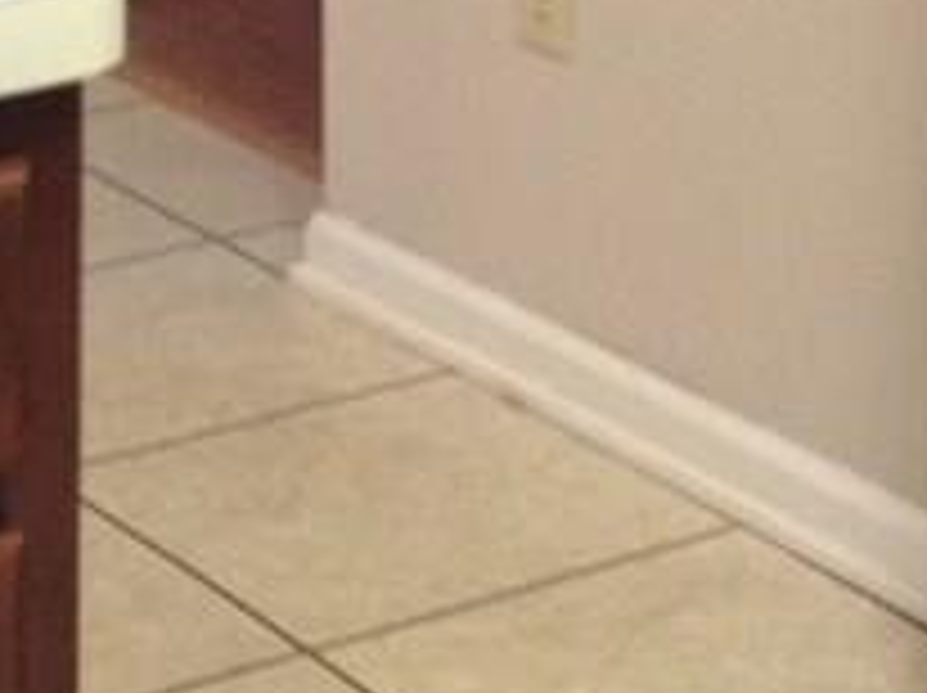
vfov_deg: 8.2
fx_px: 4654
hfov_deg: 11.4
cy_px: -608
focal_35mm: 174
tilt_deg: -9.1
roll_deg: +0.1
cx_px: 598
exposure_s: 1/20
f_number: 2.4
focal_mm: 4.28
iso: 250
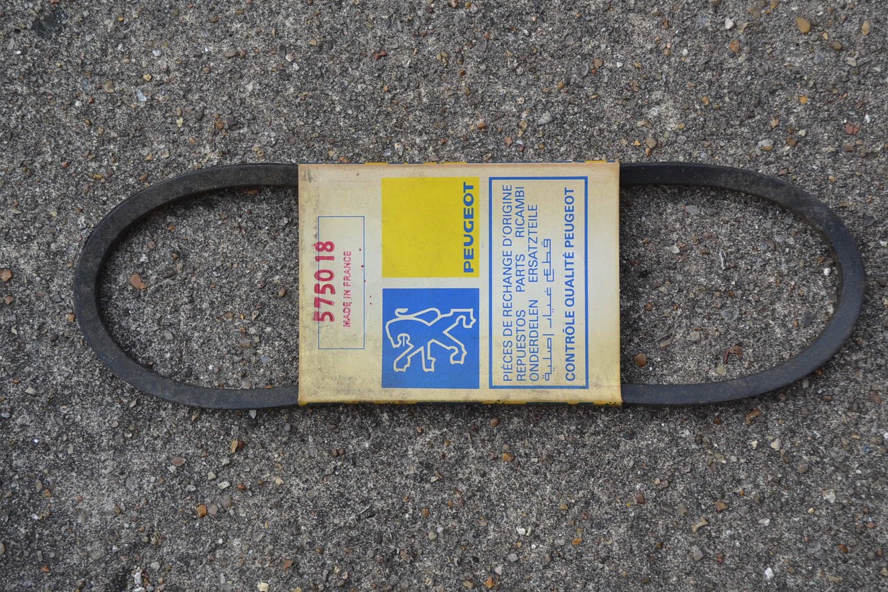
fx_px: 1320
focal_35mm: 54
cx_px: 446
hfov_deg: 37.2
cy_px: 296
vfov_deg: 25.3
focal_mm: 35
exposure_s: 1/125
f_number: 5.6
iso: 100
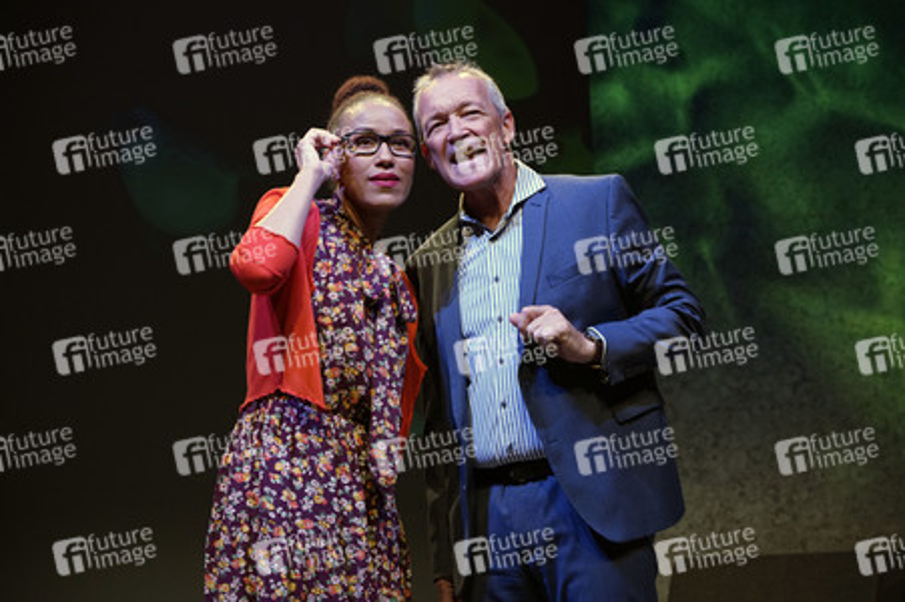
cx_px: 452
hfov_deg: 21.0
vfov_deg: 14.1
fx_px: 2437
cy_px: 301
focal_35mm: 97
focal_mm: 97
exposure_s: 1/125
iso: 2000
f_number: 5.6
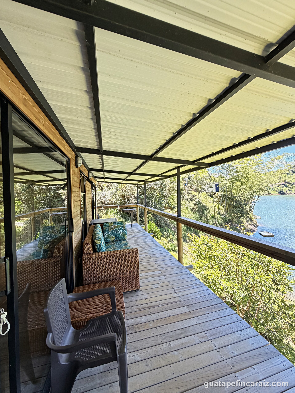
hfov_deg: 85.7
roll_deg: +1.0
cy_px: 196
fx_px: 159
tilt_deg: -0.9
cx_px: 148
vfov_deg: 102.1
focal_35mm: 14
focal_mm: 2.22
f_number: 2.2
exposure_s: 1/121
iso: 250
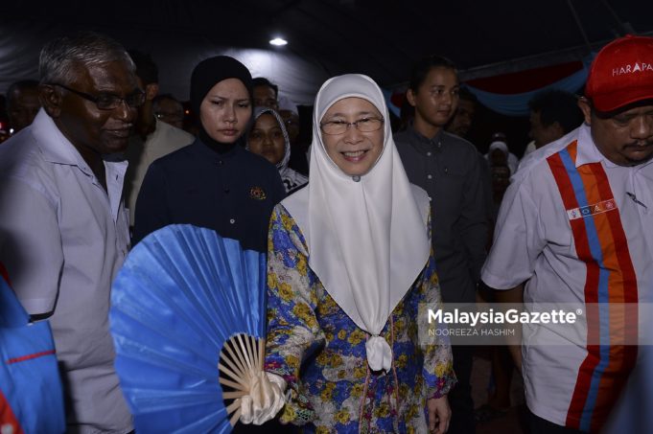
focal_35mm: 24
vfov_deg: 53.1
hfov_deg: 73.8
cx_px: 326
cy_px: 217
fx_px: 435
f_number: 4.5
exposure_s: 1/125
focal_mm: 24
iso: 1000
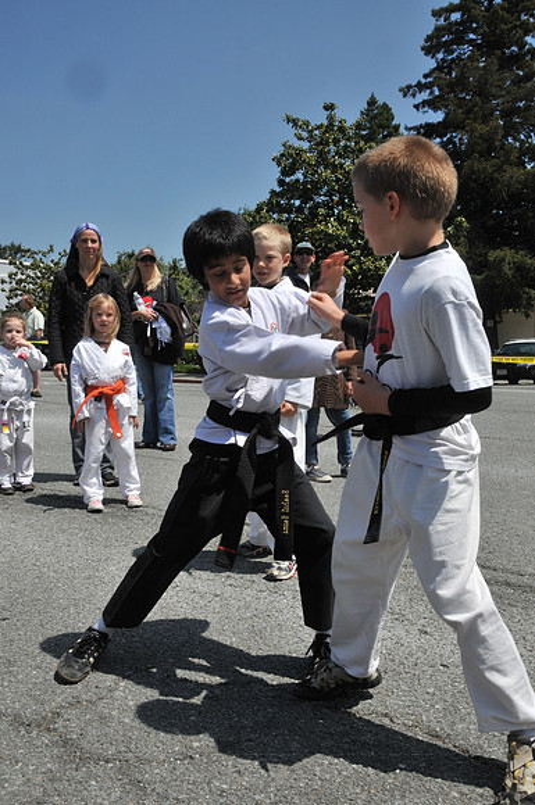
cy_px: 402
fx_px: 738
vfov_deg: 57.3
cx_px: 268
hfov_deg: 39.9
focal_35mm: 33
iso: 400
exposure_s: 1/250
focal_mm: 22
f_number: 22
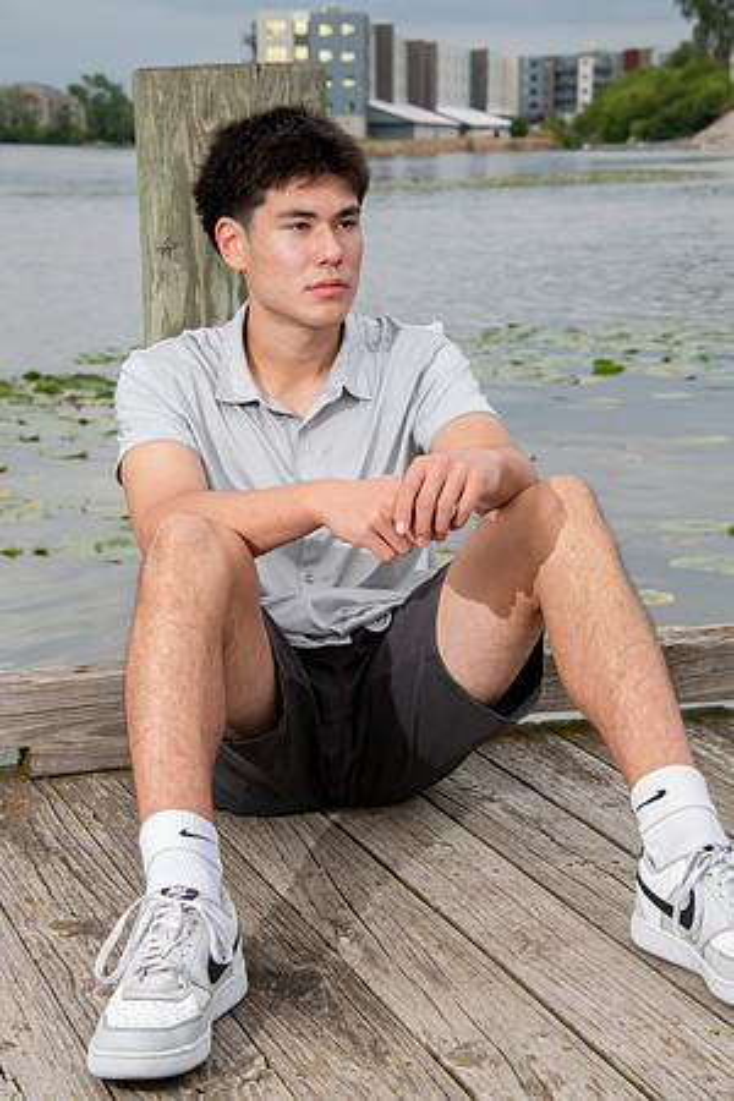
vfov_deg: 24.8
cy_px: 550
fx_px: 2508
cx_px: 367
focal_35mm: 82
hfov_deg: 16.7
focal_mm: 82
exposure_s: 1/160
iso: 1000
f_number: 11
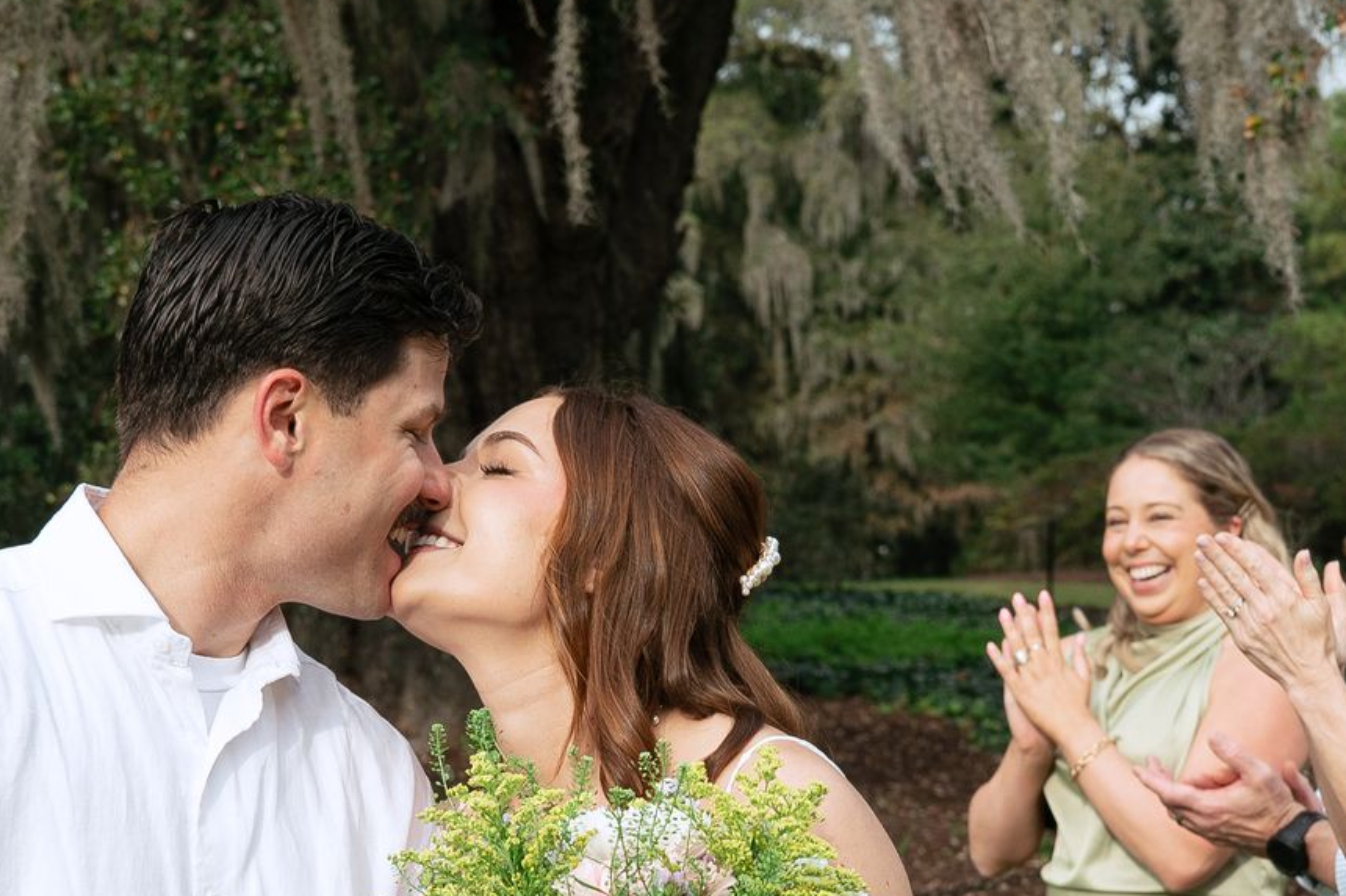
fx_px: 3514
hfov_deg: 21.7
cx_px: 553
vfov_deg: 14.4
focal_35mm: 94
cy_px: 763
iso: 100
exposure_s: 1/500
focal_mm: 28.5
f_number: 4.5
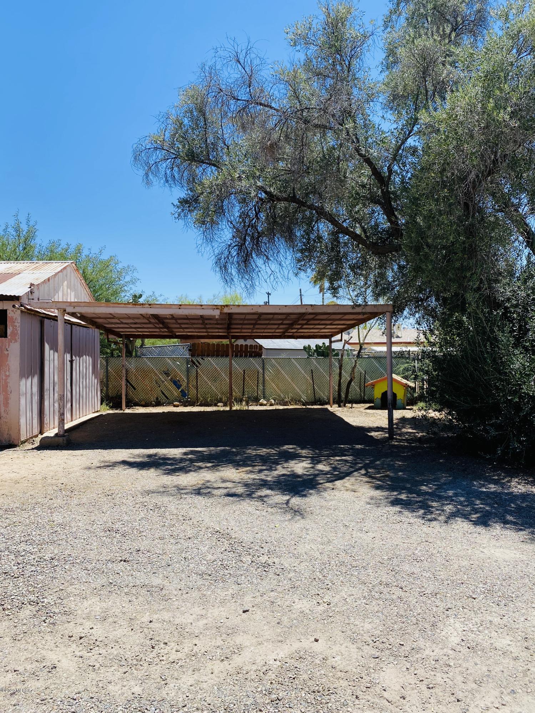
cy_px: 356
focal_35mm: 26
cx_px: 268
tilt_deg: +2.4
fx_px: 536
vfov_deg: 67.3
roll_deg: +0.7
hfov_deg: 53.0
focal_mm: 4.25
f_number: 1.8
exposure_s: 1/2415
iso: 32
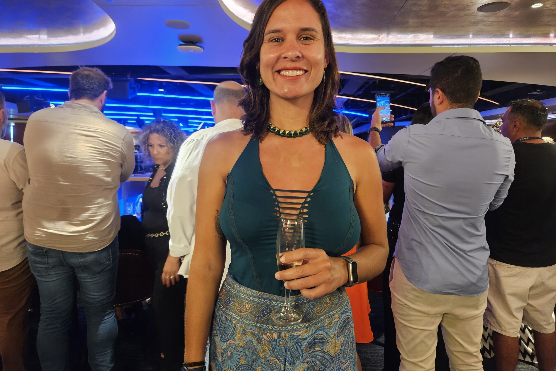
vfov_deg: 53.1
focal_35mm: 24
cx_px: 278
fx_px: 371
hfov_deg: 73.7
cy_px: 173
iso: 800
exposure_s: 1/24
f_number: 1.8
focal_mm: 5.4
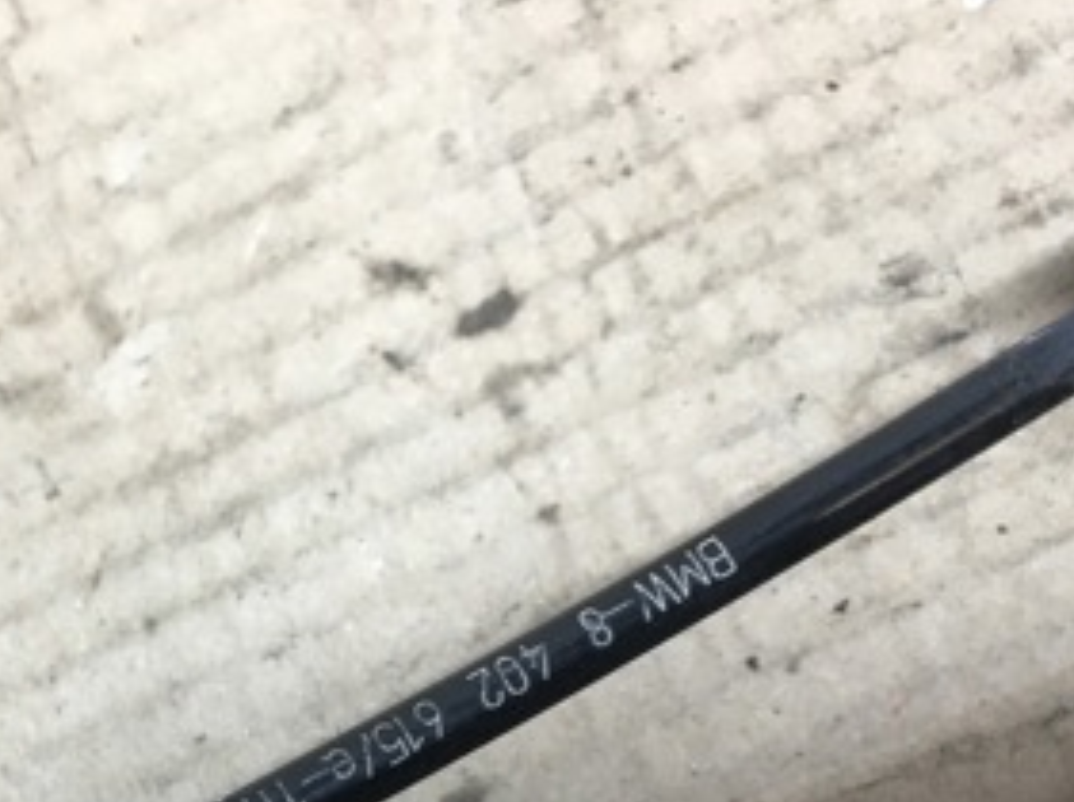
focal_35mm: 66
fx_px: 2045
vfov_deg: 21.1
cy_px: 873
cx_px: 325
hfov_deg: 29.1
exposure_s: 1/33
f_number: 2.2
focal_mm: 4.15
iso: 100
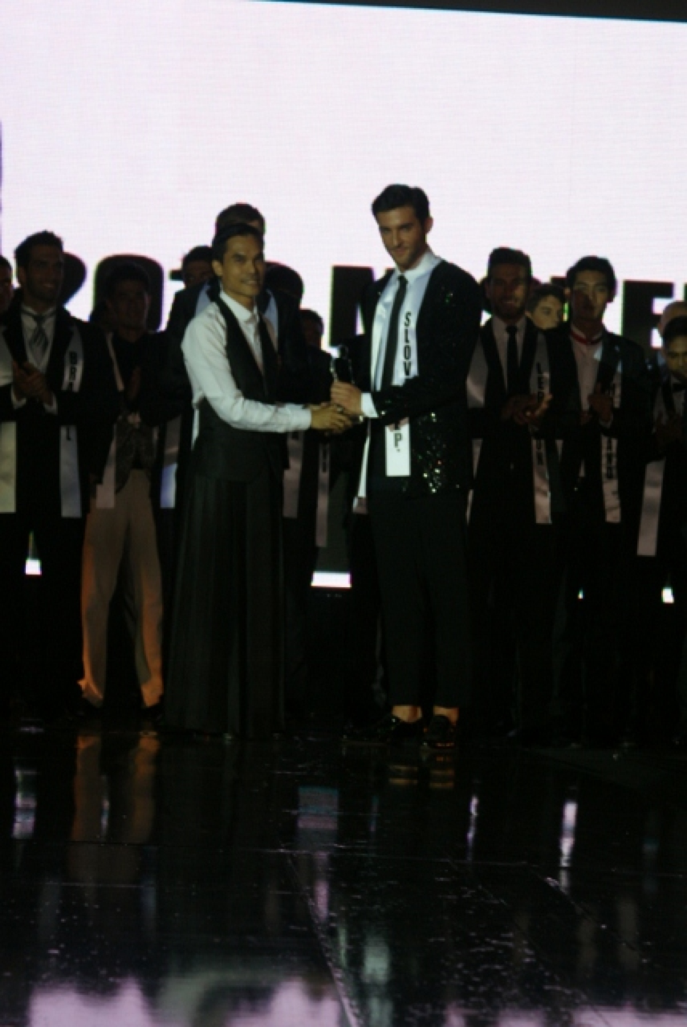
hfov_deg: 13.1
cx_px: 344
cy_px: 514
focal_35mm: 105
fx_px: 2998
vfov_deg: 19.4
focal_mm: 70
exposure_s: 1/125
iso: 400
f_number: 5.6
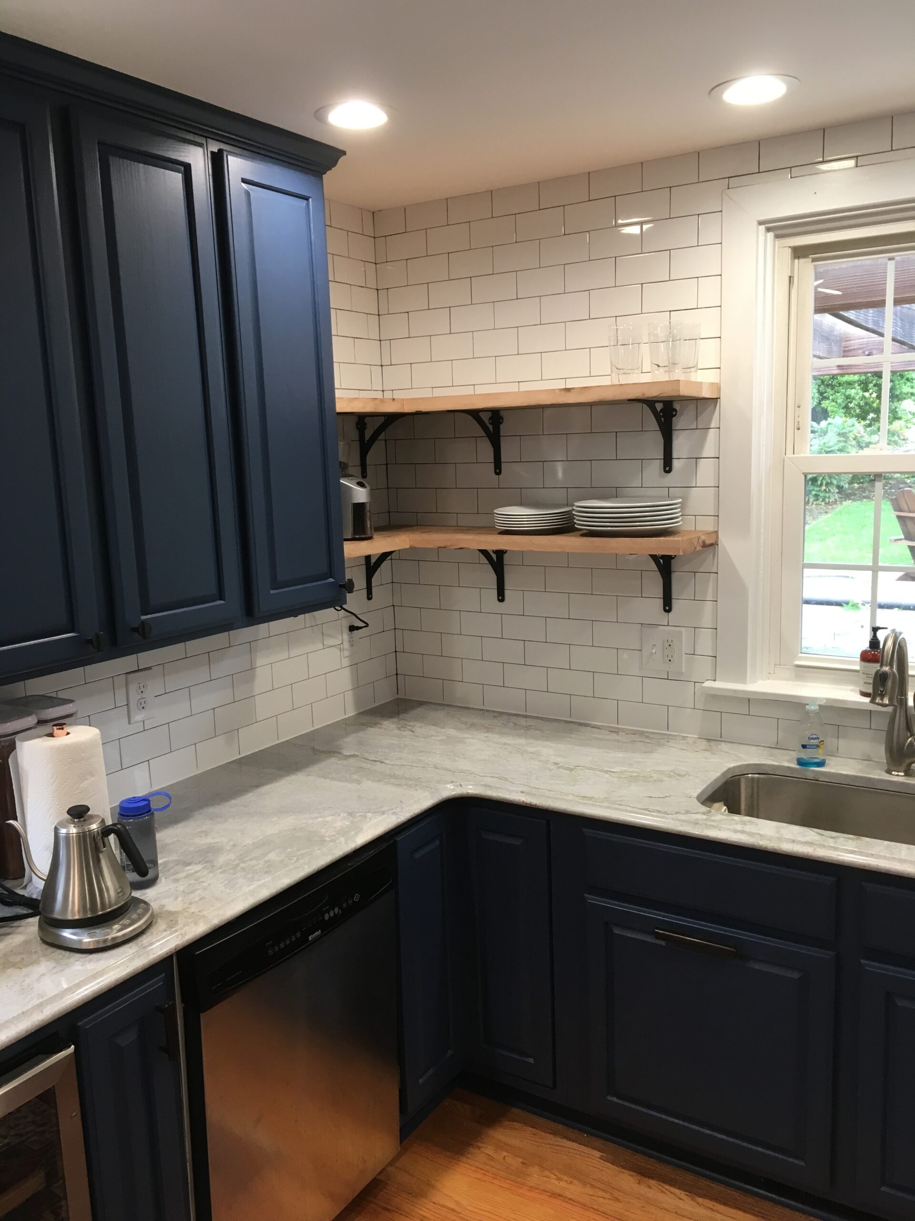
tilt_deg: -9.1
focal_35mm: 29
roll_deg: +2.3
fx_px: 1022
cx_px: 458
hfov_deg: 48.2
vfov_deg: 61.7
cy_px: 610
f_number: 2.2
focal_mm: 4.15
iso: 64
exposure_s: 1/30
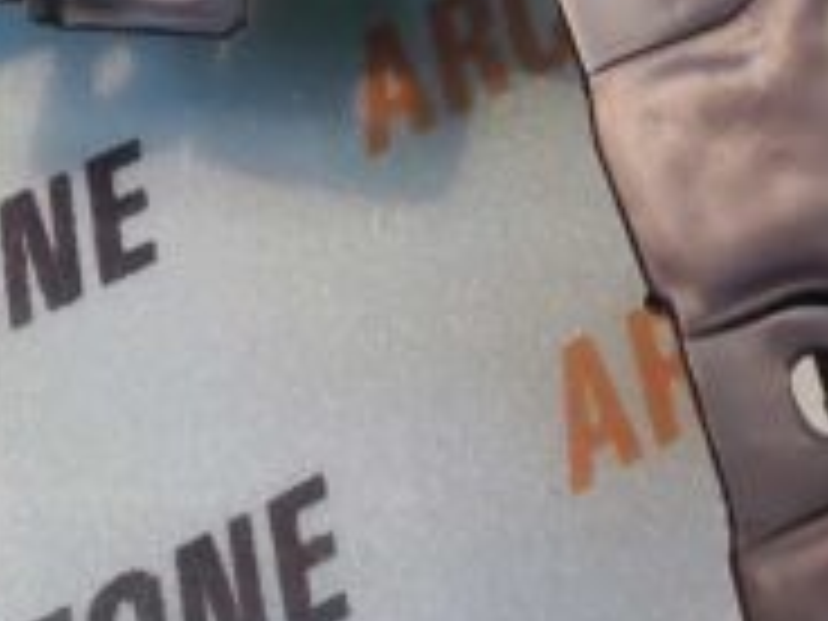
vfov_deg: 18.0
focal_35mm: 71
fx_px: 1698
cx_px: -32
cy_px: -371
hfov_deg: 25.8
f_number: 1.79
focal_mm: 4.74
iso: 121
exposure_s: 1/33
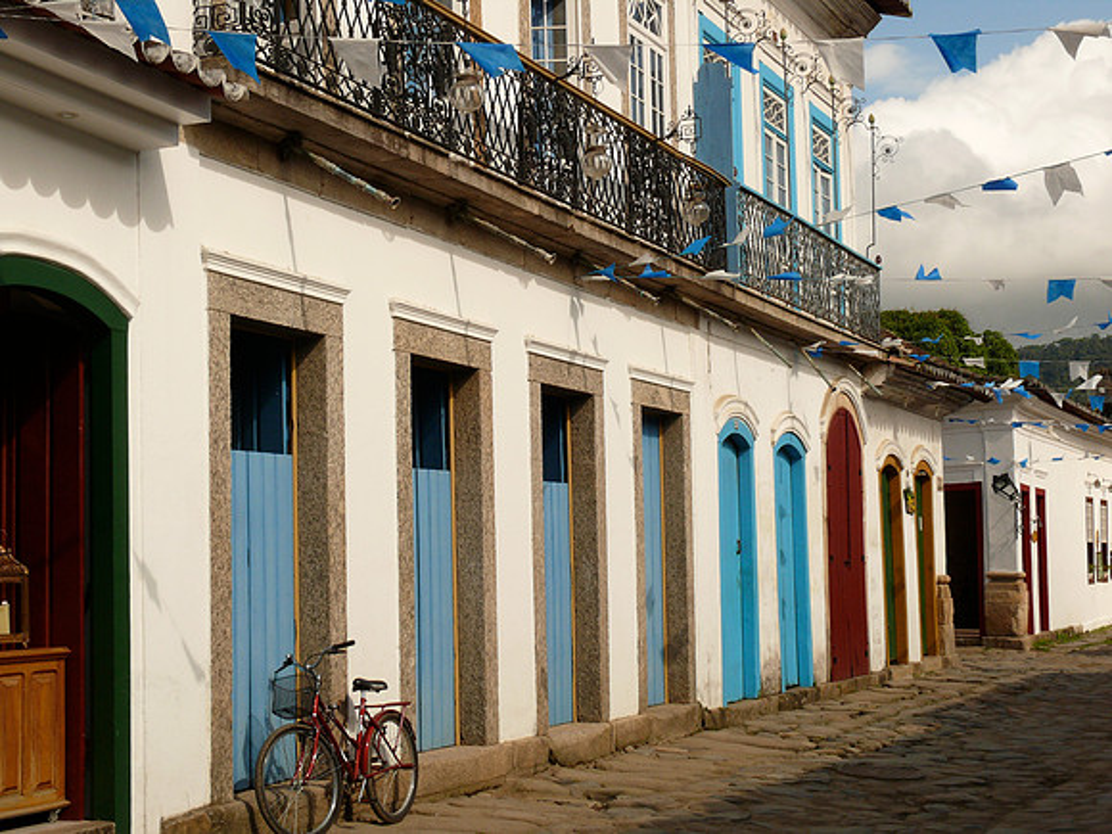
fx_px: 1863
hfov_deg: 33.2
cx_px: 556
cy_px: 417
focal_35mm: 58
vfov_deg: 25.2
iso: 100
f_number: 7.1
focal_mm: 12.2
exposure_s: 1/500
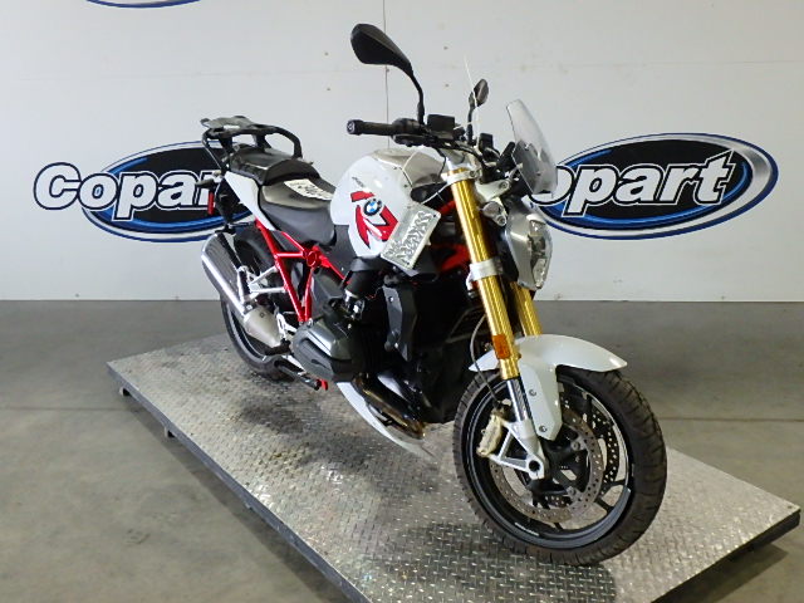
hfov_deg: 51.4
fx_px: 836
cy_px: 302
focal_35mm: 36
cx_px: 402
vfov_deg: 39.7
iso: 800
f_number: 5
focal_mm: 6.4
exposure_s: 1/20
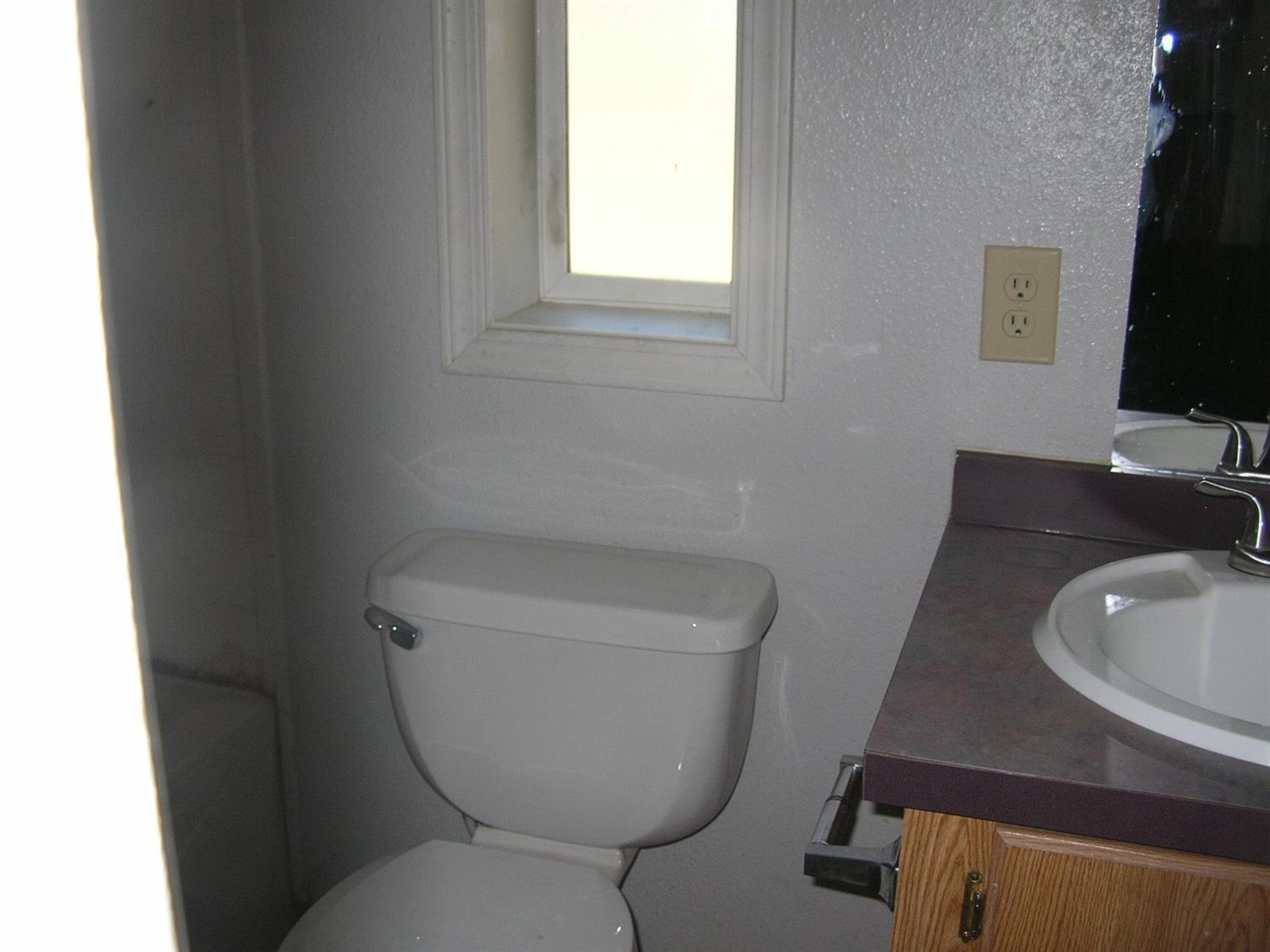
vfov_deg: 39.7
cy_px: 476
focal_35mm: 36
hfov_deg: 51.4
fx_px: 1321
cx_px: 635
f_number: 2.7
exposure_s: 1/60.1
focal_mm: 6
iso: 50
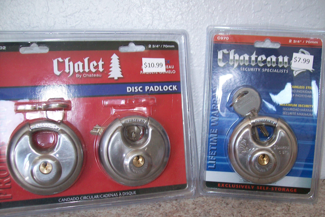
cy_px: 121
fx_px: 343
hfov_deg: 50.7
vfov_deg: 35.0
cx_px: 164
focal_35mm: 38
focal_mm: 6
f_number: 2.7
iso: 80
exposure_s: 1/64
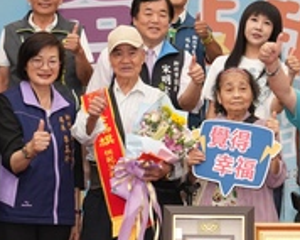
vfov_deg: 11.4
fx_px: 1197
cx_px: 229
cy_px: 136
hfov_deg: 14.2
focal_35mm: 135
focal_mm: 40
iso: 1250
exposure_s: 1/200
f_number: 4
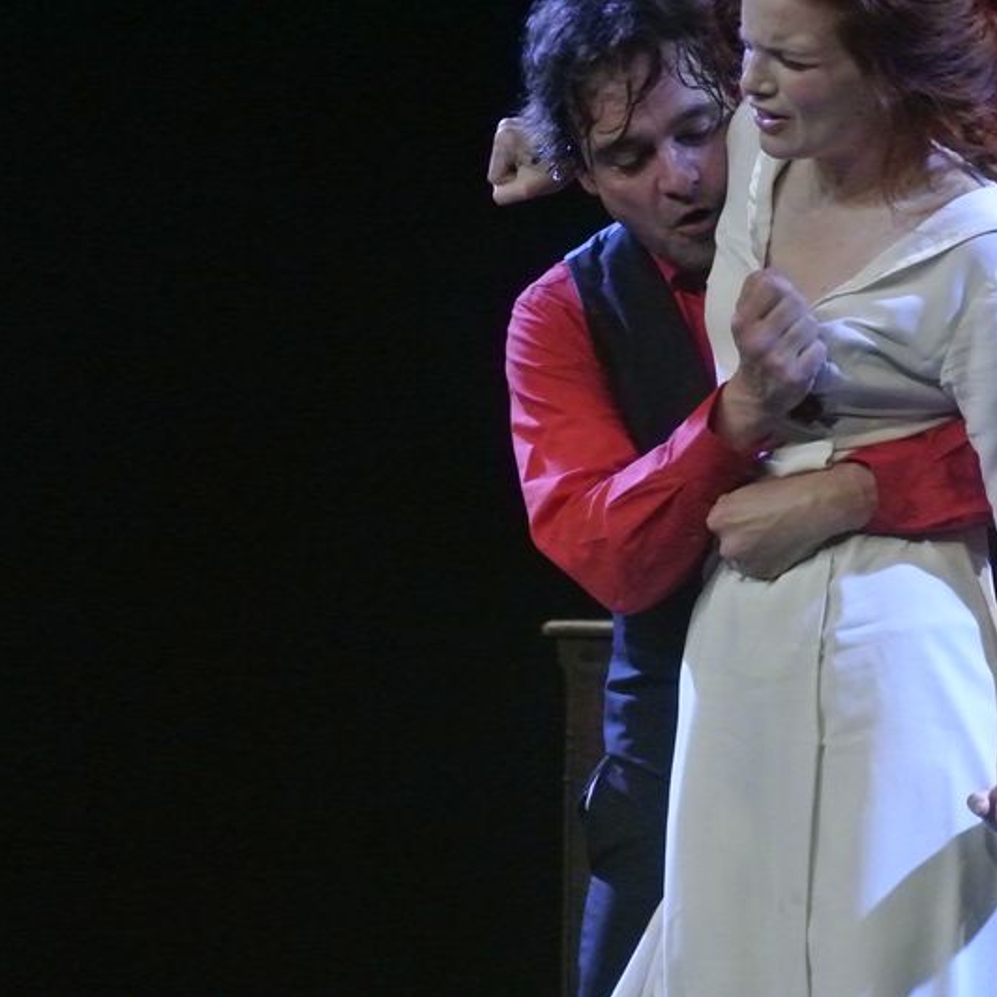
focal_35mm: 238
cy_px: 499
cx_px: 716
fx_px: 7755
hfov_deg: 7.3
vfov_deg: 7.4
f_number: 4.8
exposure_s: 1/125
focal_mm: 69
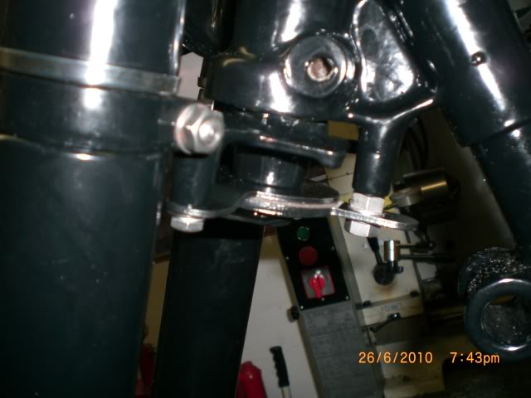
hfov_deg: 49.0
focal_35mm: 38
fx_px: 583
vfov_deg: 37.7
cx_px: 266
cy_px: 199
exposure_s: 1/60
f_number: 3.1
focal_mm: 6.3
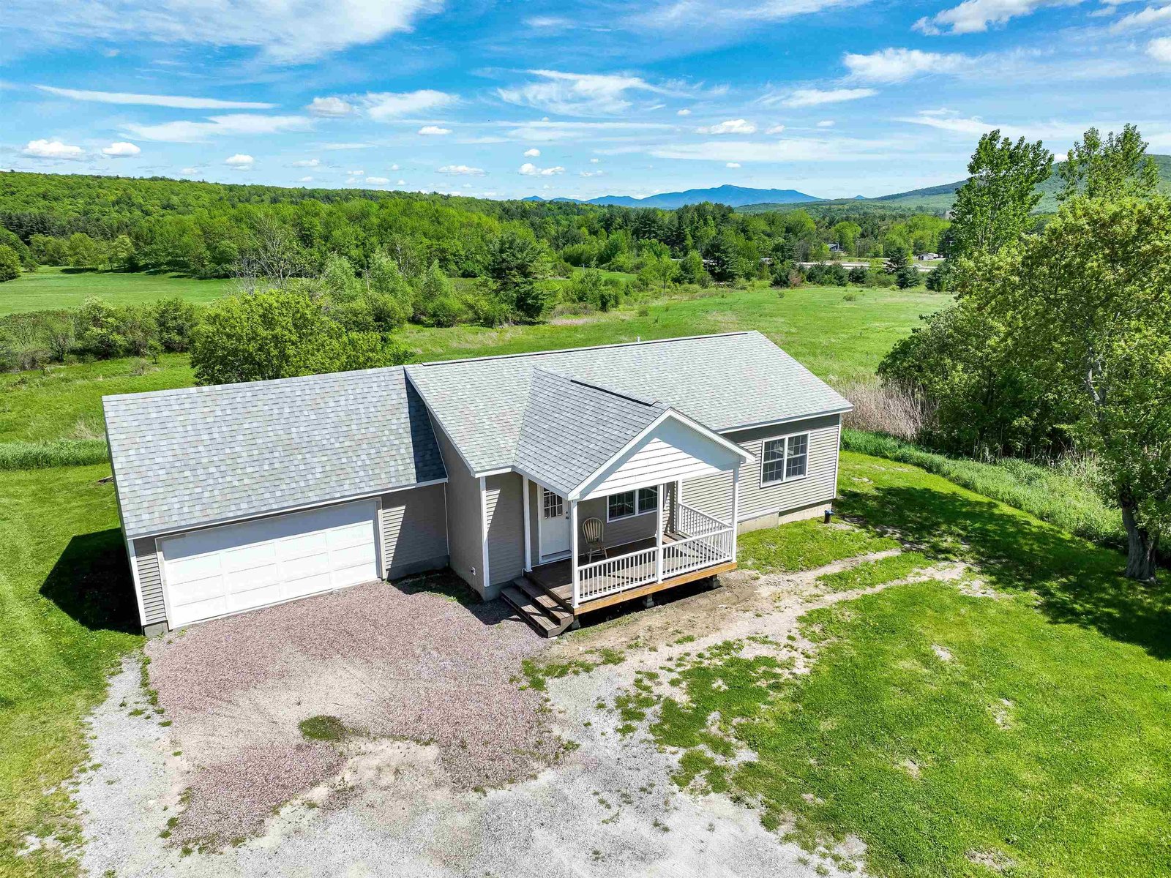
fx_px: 812
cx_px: 586
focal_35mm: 24
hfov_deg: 71.6
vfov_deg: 56.8
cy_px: 439
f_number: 2.8
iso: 100
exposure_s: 1/2000
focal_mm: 12.29
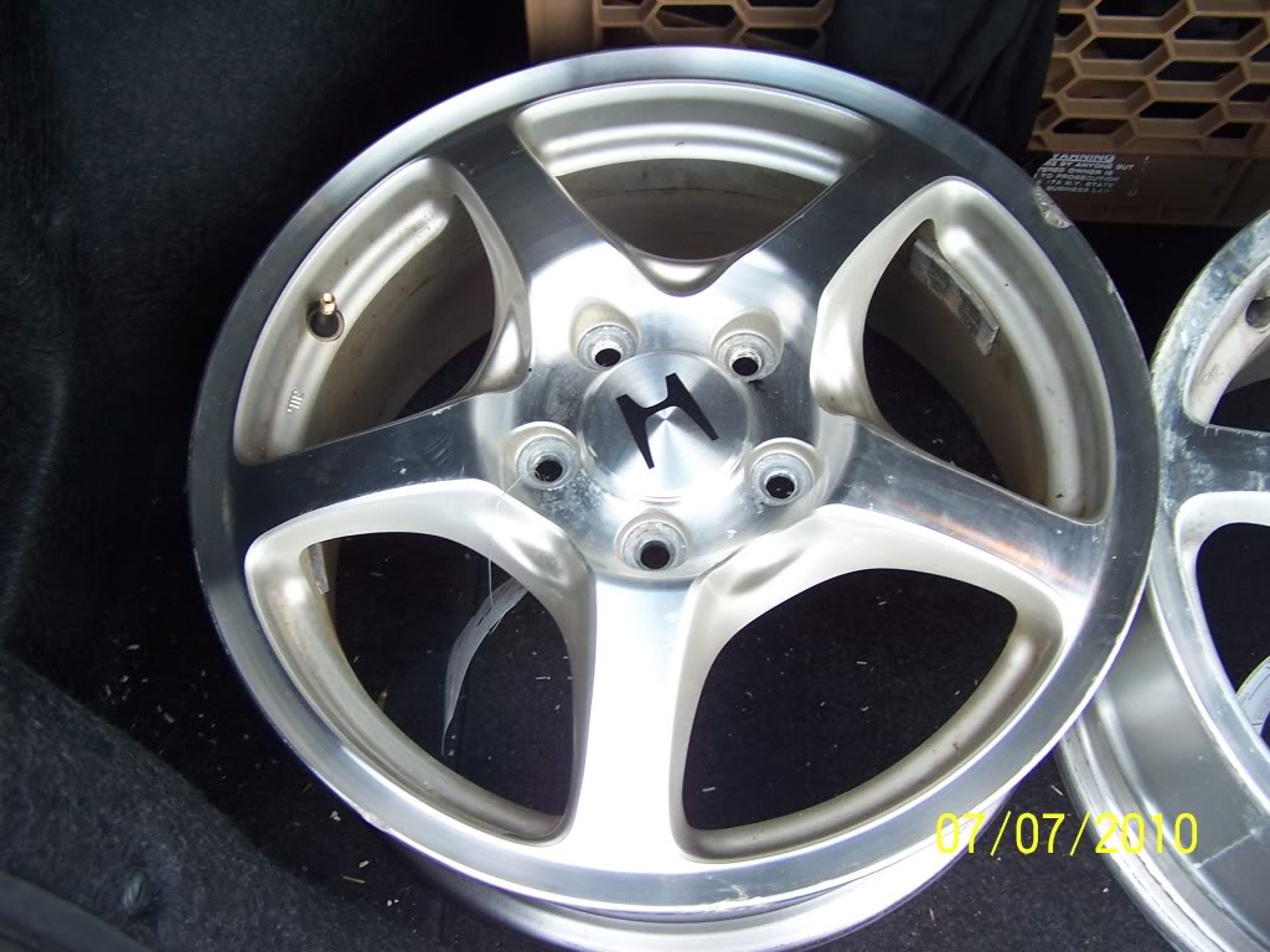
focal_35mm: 38
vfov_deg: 37.7
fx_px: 1394
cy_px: 476
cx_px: 635
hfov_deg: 49.0
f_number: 2.8
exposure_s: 1/60
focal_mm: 6.3
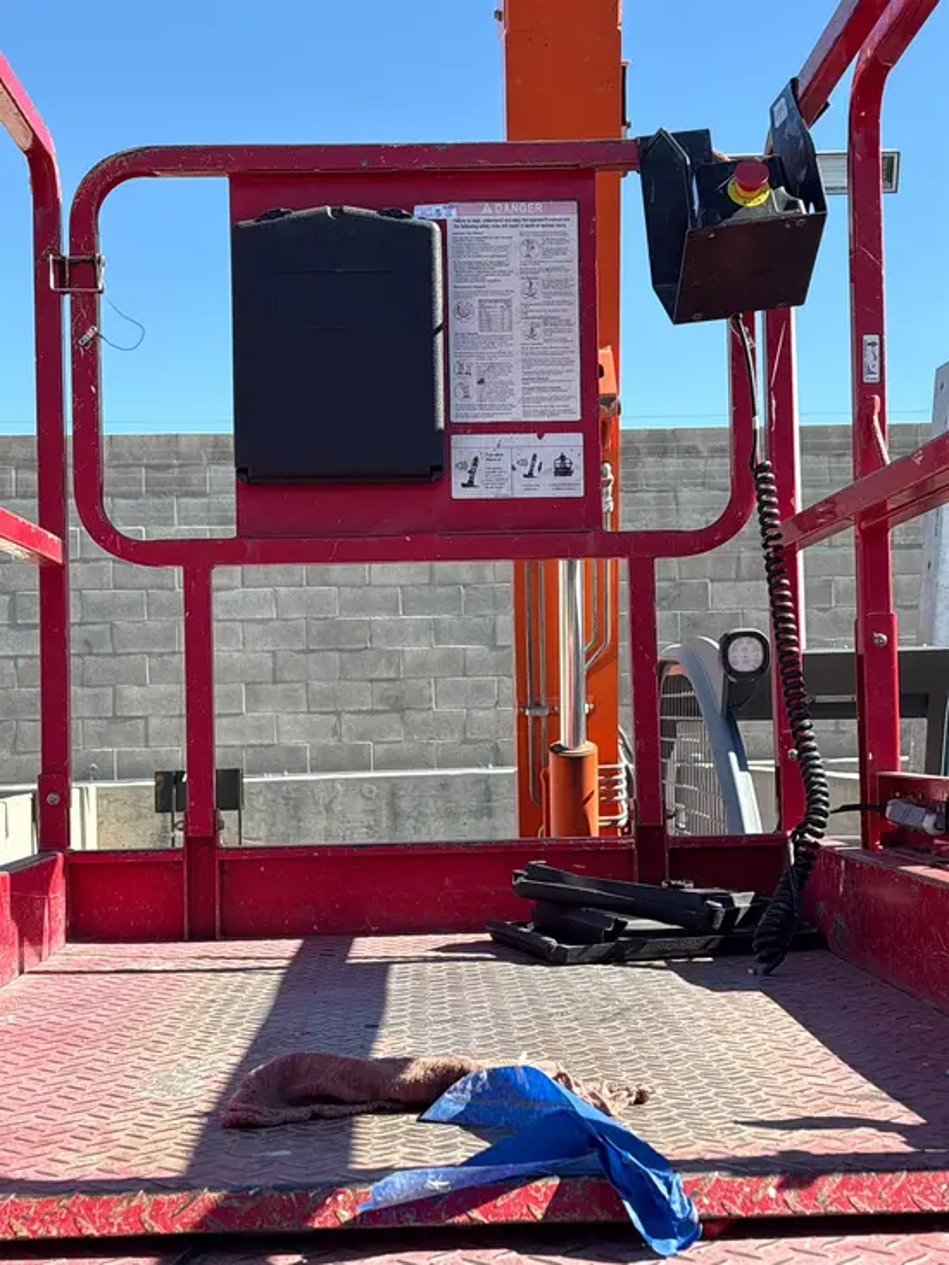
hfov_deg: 28.0
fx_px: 1900
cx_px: 474
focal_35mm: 52
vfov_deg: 36.8
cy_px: 632
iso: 32
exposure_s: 1/1339
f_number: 1.6
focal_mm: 5.96
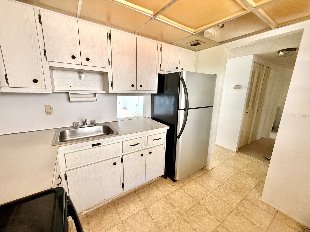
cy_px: 116
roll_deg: -1.2
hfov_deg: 102.1
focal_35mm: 14
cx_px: 155
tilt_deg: -11.8
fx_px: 125
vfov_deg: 85.7
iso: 320
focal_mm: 2.22
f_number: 2.2
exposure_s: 1/70
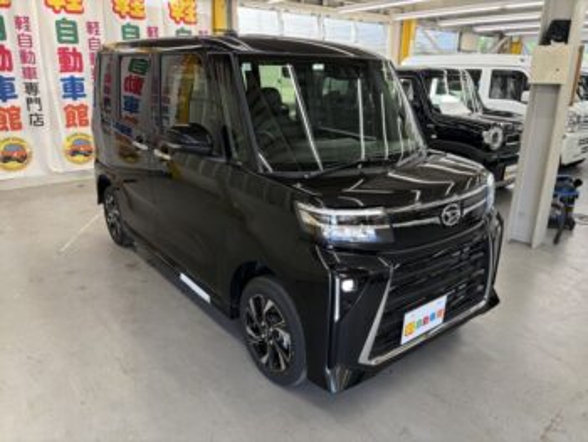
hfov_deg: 67.3
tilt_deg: -16.4
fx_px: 442
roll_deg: +0.8
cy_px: 221
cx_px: 294
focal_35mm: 26
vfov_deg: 53.1
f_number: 1.6
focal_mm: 5.96
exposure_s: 1/100
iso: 160
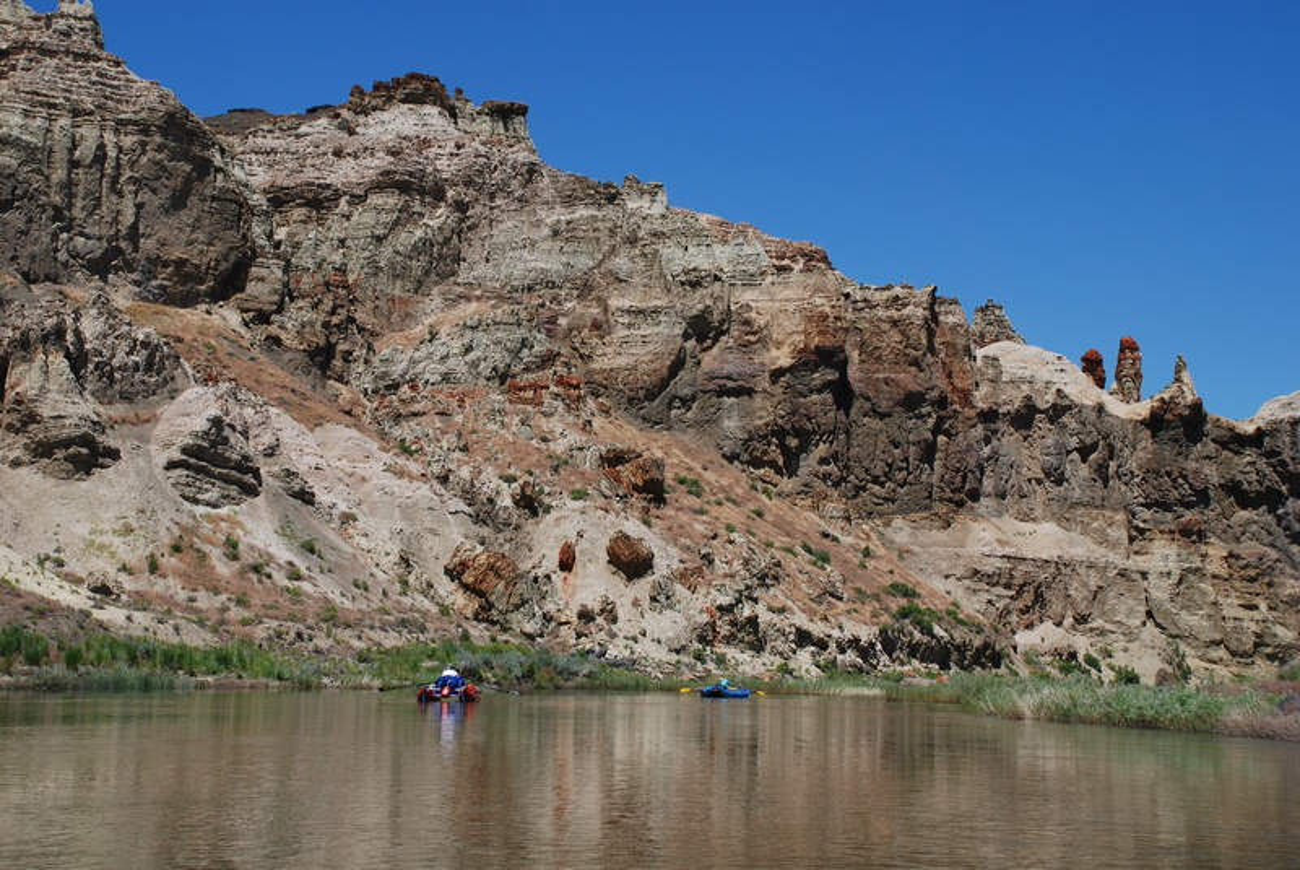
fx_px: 2060
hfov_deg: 35.0
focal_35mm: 57
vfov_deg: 23.8
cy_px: 435
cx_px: 650
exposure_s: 1/250
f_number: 8
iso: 100
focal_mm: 38
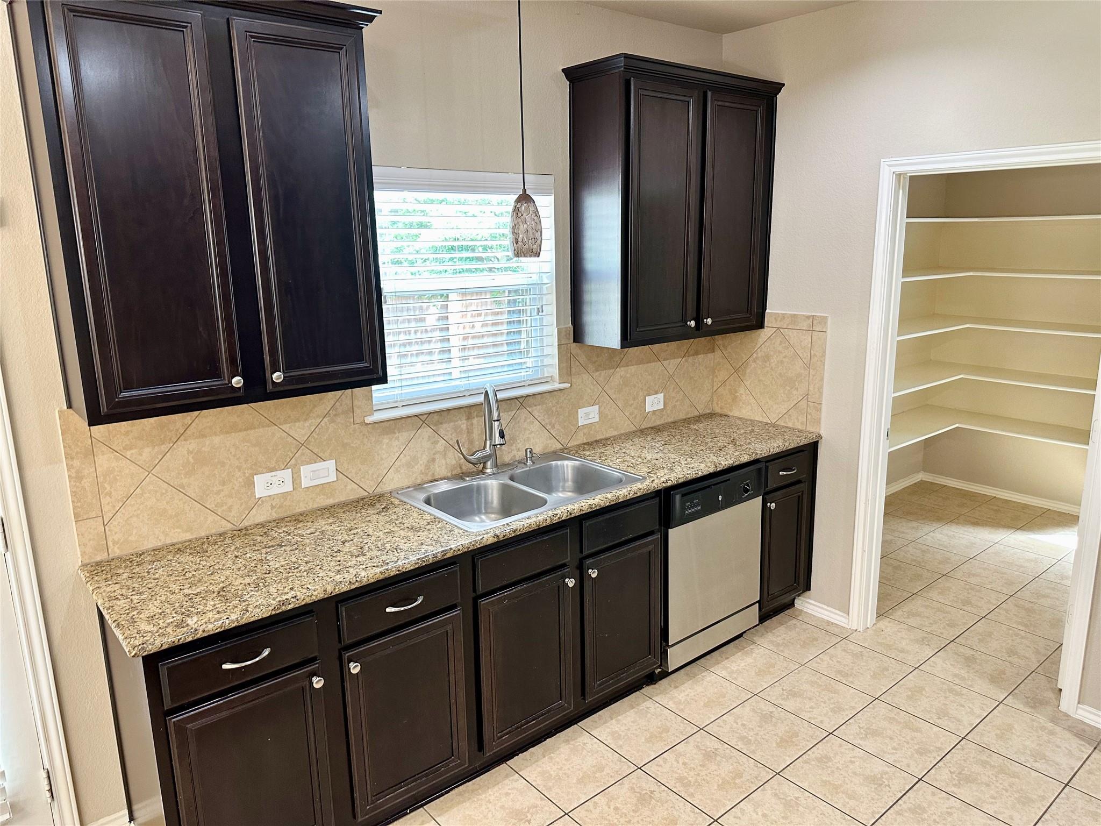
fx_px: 763
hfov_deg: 71.6
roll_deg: +0.8
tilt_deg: -14.6
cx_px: 550
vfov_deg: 56.8
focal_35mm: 24
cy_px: 413
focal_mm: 6.86
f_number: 1.78
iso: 200
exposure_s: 1/60
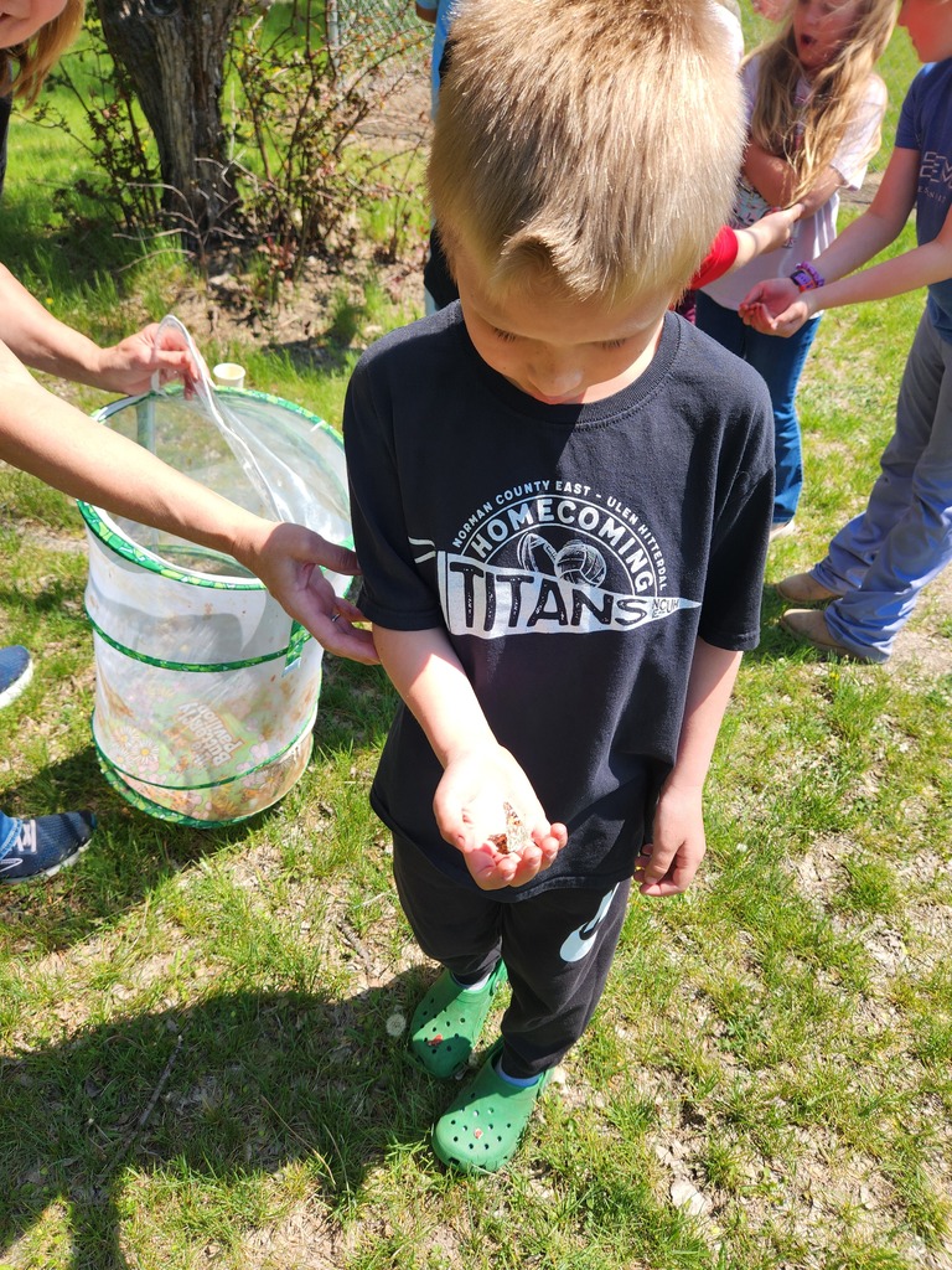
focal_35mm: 23
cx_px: 476
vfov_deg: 73.9
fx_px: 843
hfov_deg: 58.9
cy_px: 635
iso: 20
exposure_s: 1/697
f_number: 1.8
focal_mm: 5.4
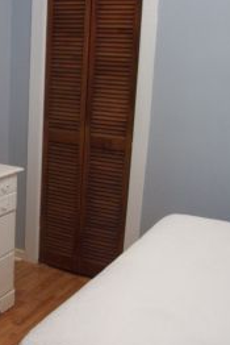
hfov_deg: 24.4
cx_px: 28
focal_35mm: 54
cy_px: 192
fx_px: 517
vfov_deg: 36.8
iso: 160
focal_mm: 5.6
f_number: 2.7
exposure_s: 1/11.1
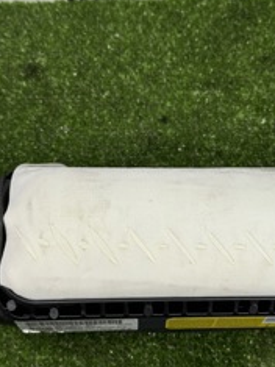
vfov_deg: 38.9
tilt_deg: -68.1
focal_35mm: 49
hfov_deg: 29.5
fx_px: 519
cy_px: 201
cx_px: 180
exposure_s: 1/159
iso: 64
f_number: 1.78
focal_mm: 6.76
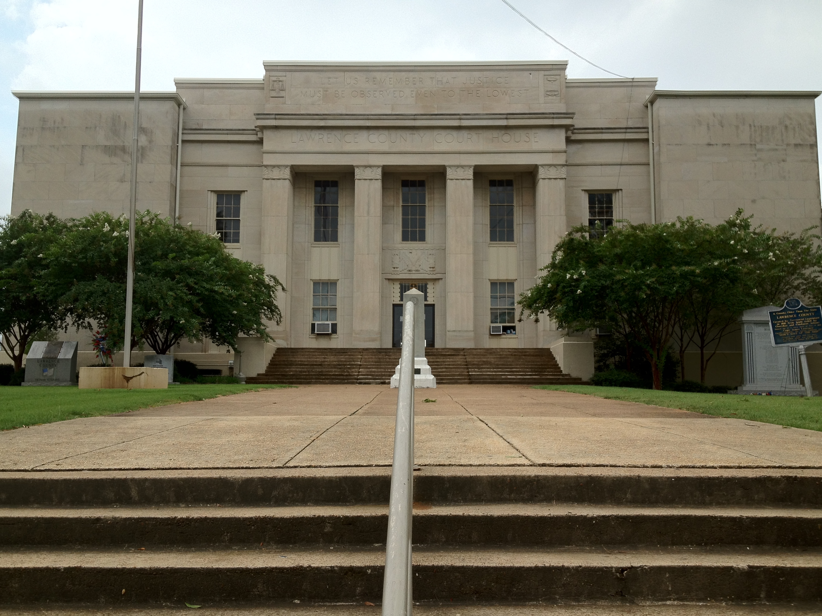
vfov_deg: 40.7
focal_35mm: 35
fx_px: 831
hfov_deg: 52.6
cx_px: 411
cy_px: 308
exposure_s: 1/1126
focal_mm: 4.28
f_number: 2.4
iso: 64
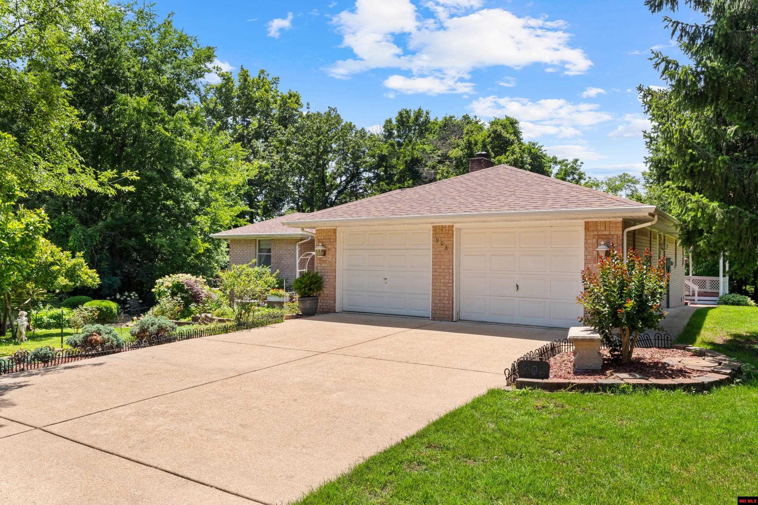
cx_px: 379
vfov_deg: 52.3
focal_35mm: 24
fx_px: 515
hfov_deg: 72.7
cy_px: 252
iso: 200
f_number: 9
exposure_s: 1/125
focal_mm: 16.3
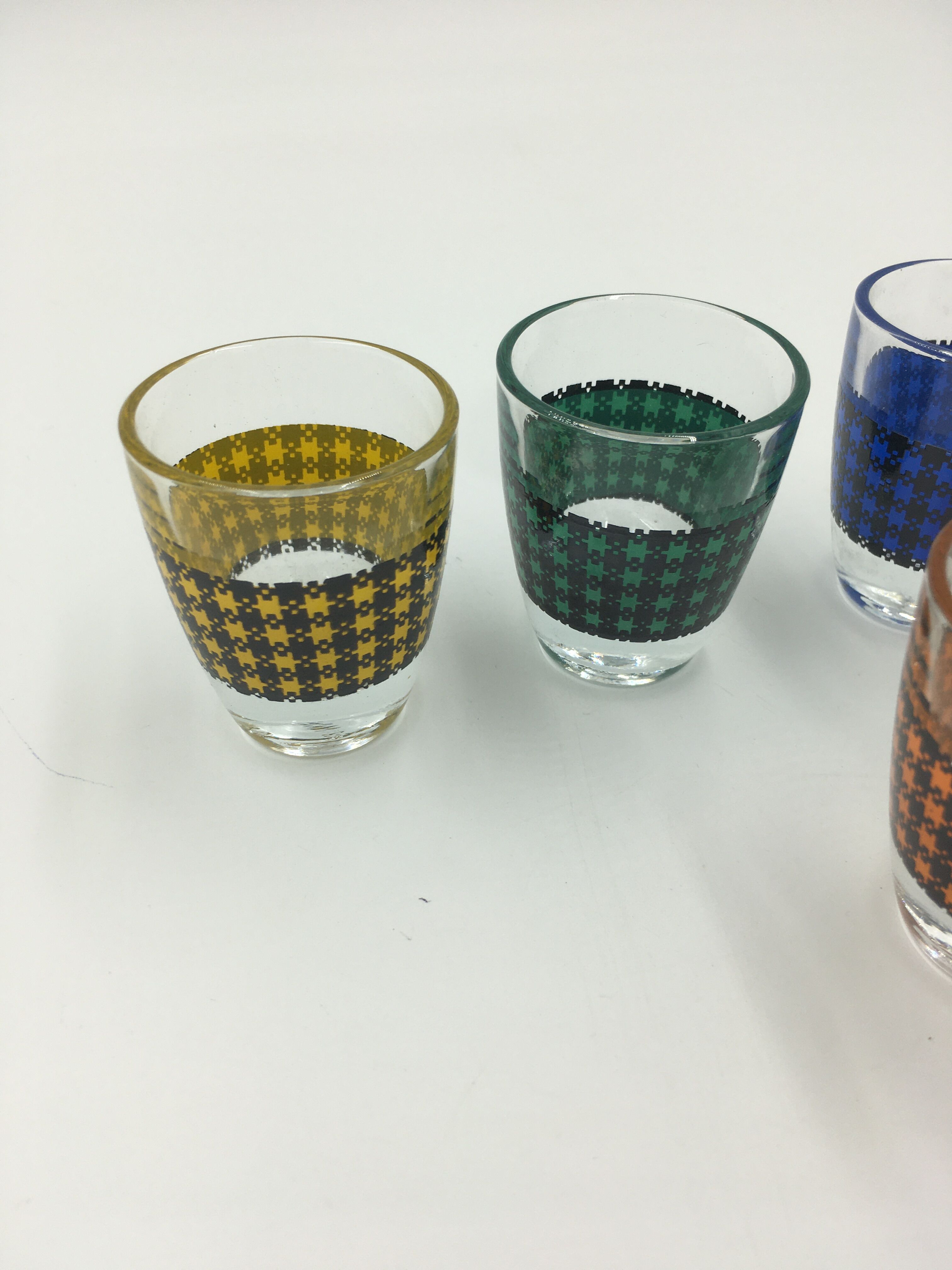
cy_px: 635
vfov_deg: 61.7
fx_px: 1063
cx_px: 476
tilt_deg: -39.9
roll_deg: -2.7
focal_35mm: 29
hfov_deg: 48.2
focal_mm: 4.15
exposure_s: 1/296
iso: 25
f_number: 2.2
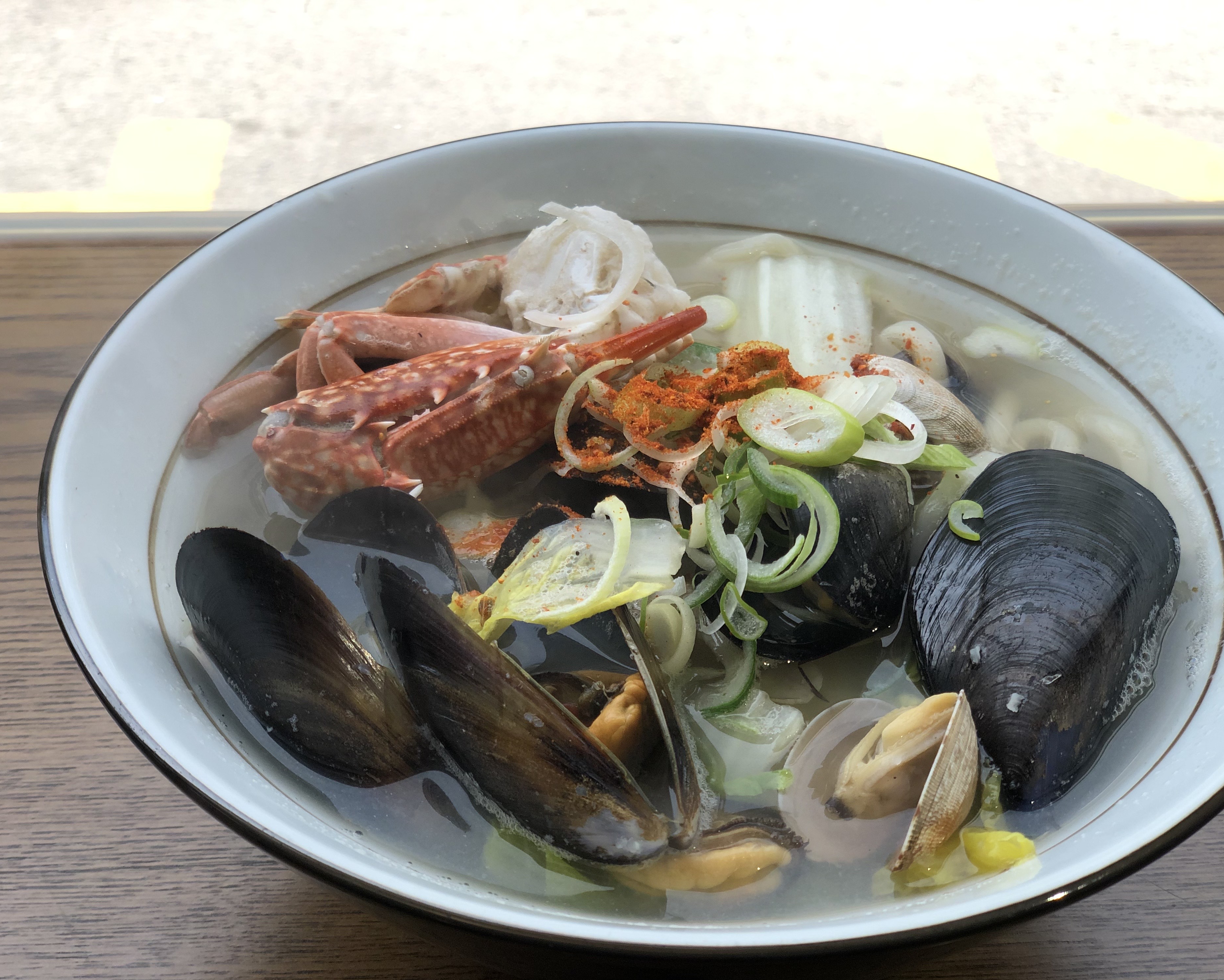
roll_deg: -2.4
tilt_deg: -40.3
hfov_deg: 34.1
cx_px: 650
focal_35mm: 55
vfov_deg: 27.6
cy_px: 497
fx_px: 1992
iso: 25
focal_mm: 6
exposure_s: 1/60
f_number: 2.4
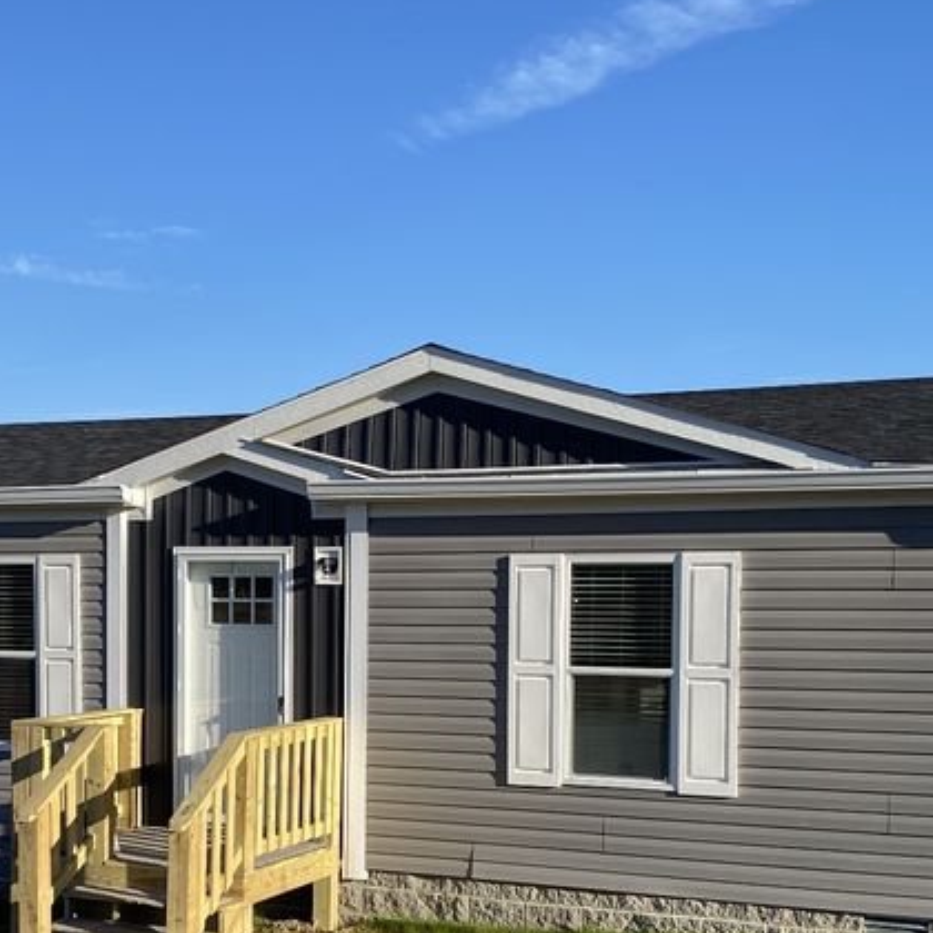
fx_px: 1708
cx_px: 262
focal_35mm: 56
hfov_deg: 30.2
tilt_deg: -4.2
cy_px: 691
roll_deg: -0.3
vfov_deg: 30.1
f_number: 1.8
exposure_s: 1/2513
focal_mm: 4.25
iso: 32
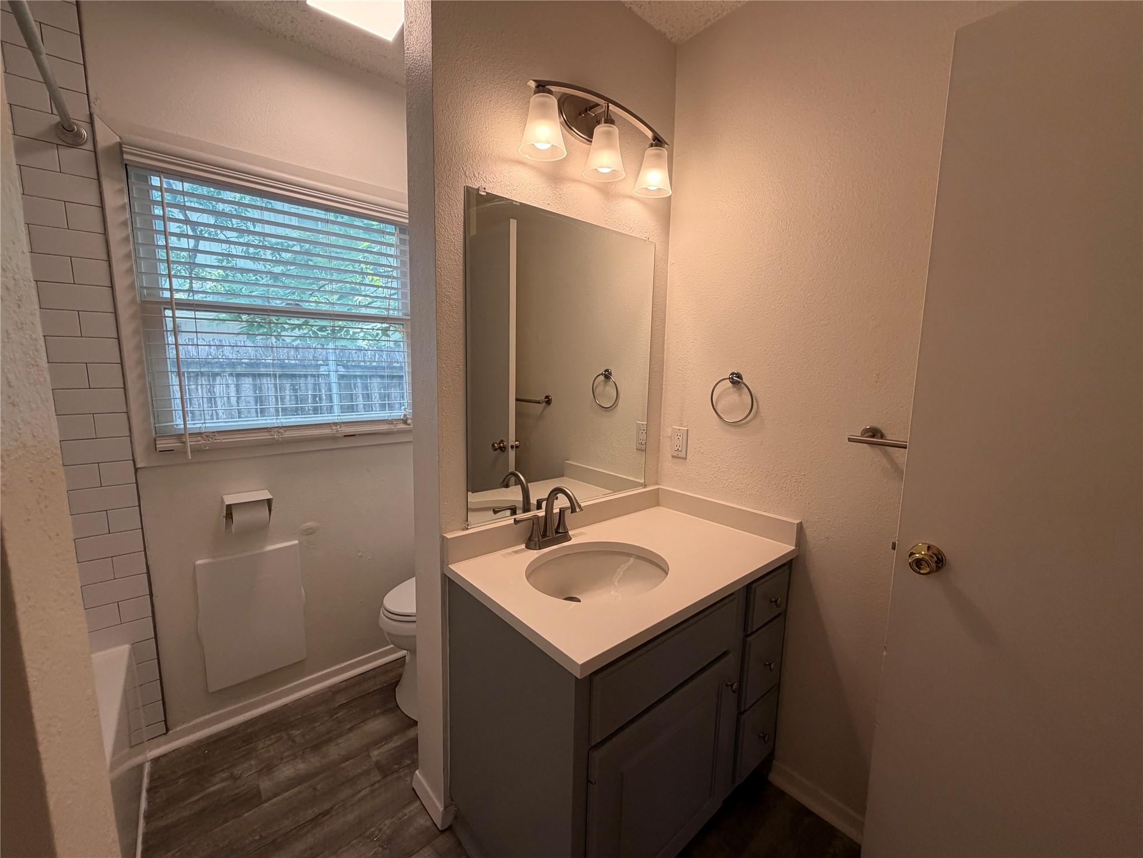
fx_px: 462
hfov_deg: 102.1
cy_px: 429
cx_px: 572
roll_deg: -0.6
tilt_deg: -7.7
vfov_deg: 85.7
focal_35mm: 14
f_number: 2.2
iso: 160
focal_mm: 2.22
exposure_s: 1/120
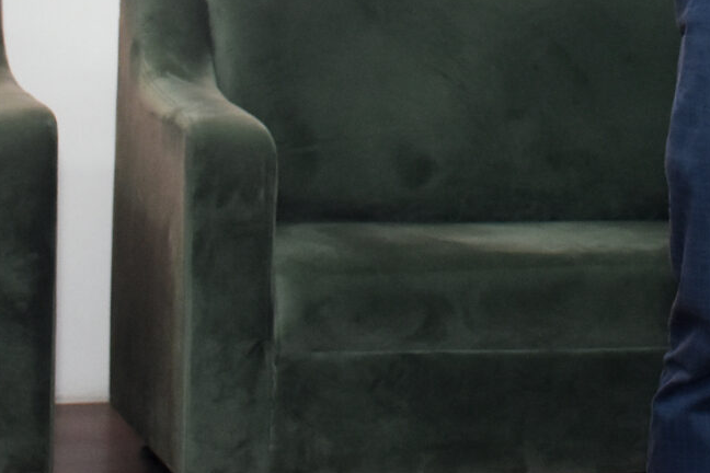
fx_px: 3155
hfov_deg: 12.6
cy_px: -79
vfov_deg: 8.5
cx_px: 776
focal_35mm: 160
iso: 1250
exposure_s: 1/160
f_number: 5
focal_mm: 27
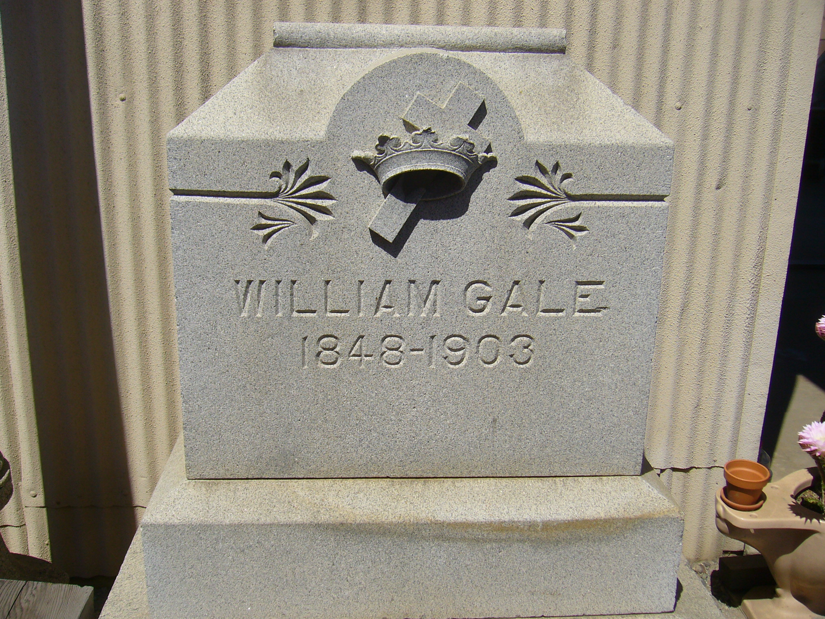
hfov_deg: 52.6
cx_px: 412
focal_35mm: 35
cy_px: 310
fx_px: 834
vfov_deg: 40.7
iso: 80
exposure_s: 1/500
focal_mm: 5.8
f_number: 5.6
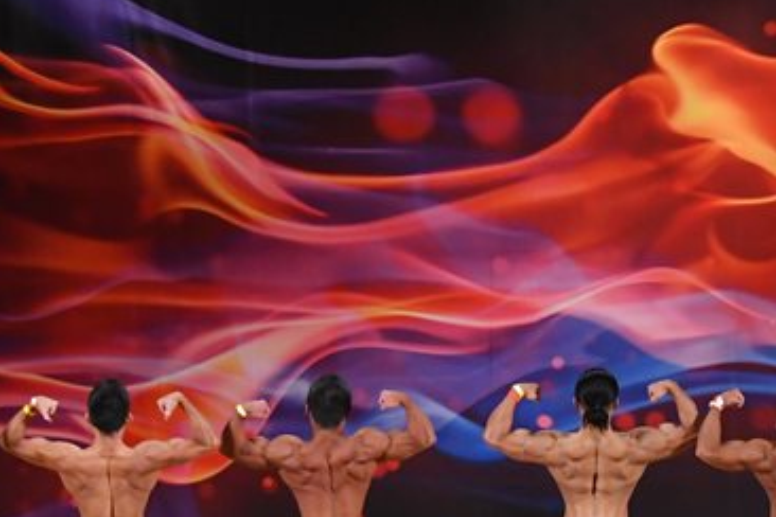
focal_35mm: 216
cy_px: 426
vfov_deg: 6.4
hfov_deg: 9.5
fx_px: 4656
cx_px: 718
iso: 3200
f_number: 5.6
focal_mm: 68
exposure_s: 1/400
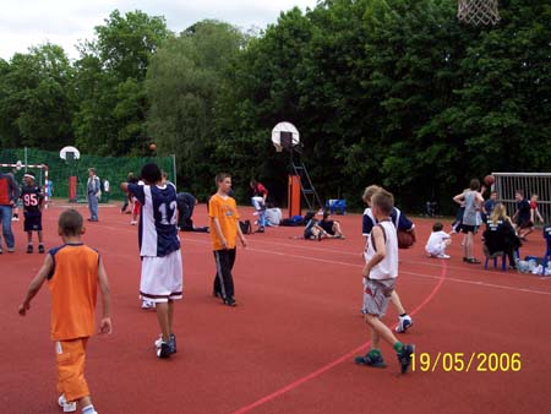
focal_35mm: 38
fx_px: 605
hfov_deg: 49.0
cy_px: 207
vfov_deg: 37.8
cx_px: 276
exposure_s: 1/350
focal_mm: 8
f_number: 4.8
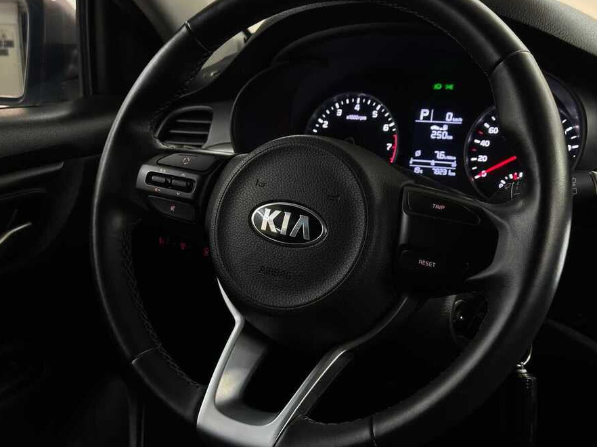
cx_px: 301
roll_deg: +0.3
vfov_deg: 29.7
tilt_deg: -16.0
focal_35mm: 49
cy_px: 221
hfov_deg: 38.9
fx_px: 845
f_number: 1.78
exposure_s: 1/50
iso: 250
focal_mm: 6.86
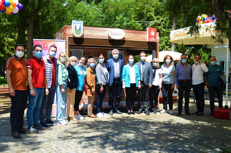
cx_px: 116
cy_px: 76
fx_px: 230
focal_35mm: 36
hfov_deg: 53.2
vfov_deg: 36.7
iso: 320
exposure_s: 1/1000
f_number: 4
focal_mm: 24
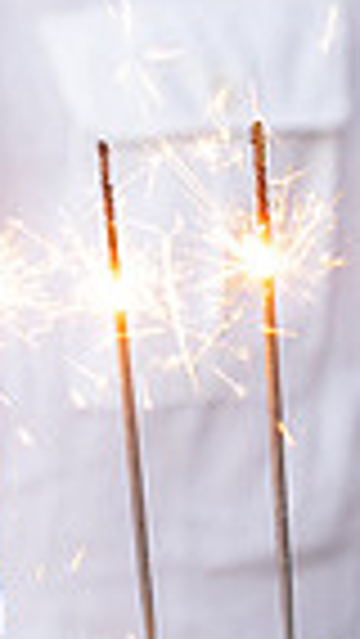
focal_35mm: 440
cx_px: 104
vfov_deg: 4.9
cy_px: 457
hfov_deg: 2.8
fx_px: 7458
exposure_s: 1/160
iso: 1250
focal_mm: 103
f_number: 6.3
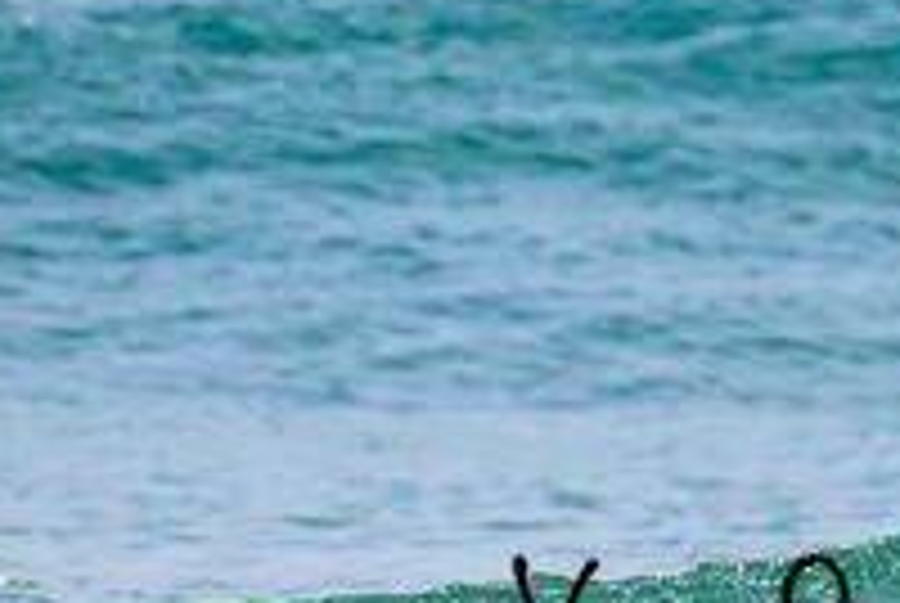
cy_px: 494
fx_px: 54054
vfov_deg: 0.6
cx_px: 1268
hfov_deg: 1.0
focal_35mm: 2159
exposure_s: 1/2000
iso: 1250
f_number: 11
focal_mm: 610
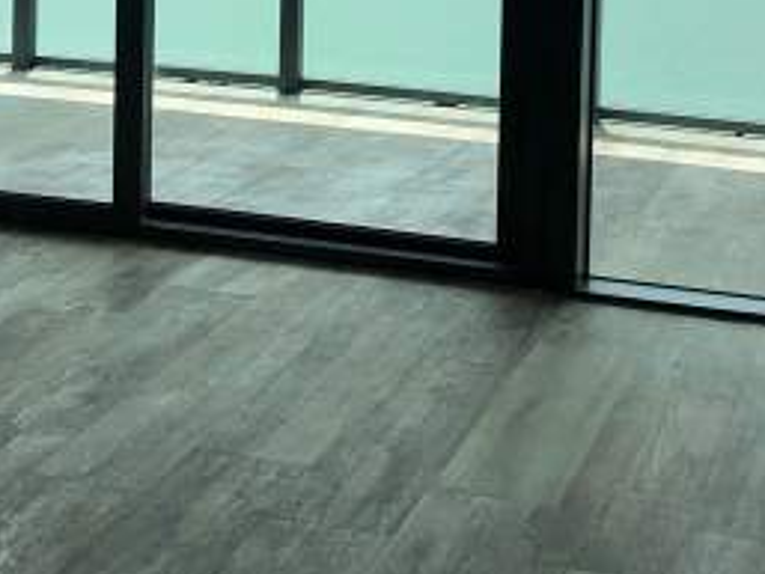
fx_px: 1924
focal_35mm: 87
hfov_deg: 22.4
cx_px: 256
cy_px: -131
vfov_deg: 16.2
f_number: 1.8
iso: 20
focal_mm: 3.99
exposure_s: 1/1845
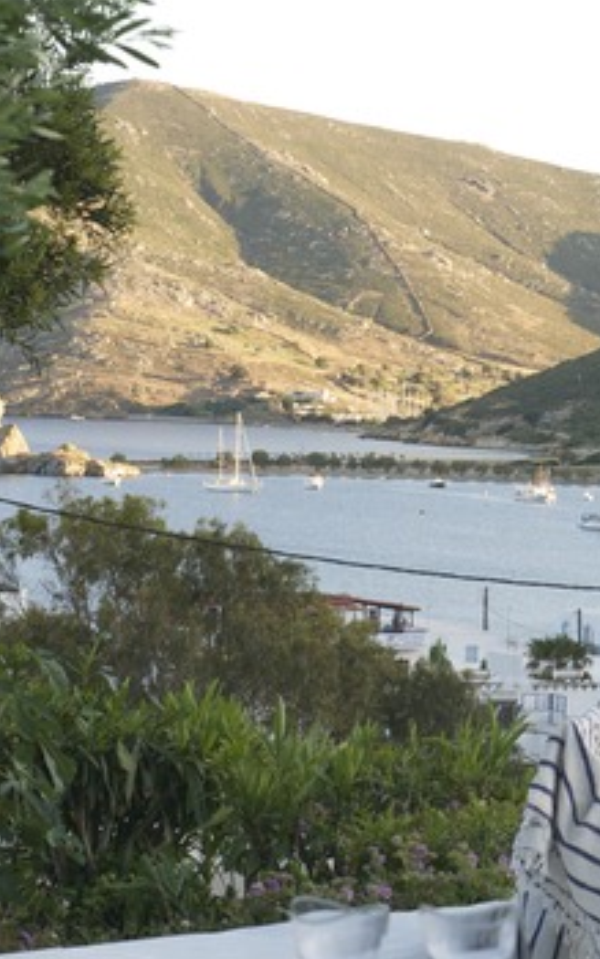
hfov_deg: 8.0
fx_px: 4261
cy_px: 616
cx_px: 523
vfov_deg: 12.8
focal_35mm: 163
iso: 640
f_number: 10
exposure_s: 1/125
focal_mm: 70
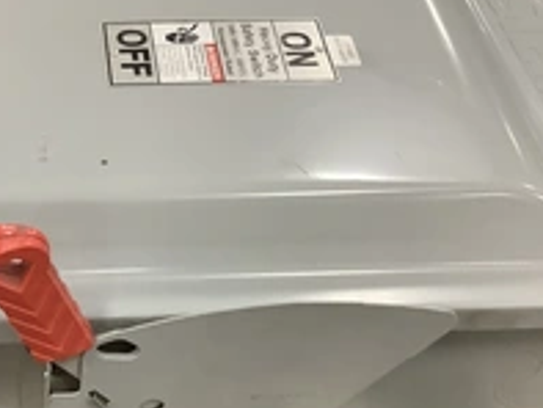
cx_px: 74
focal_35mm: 63
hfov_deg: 29.7
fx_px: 989
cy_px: 356
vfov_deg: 22.8
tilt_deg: -50.2
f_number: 2.4
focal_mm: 3.3
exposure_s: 1/60
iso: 400
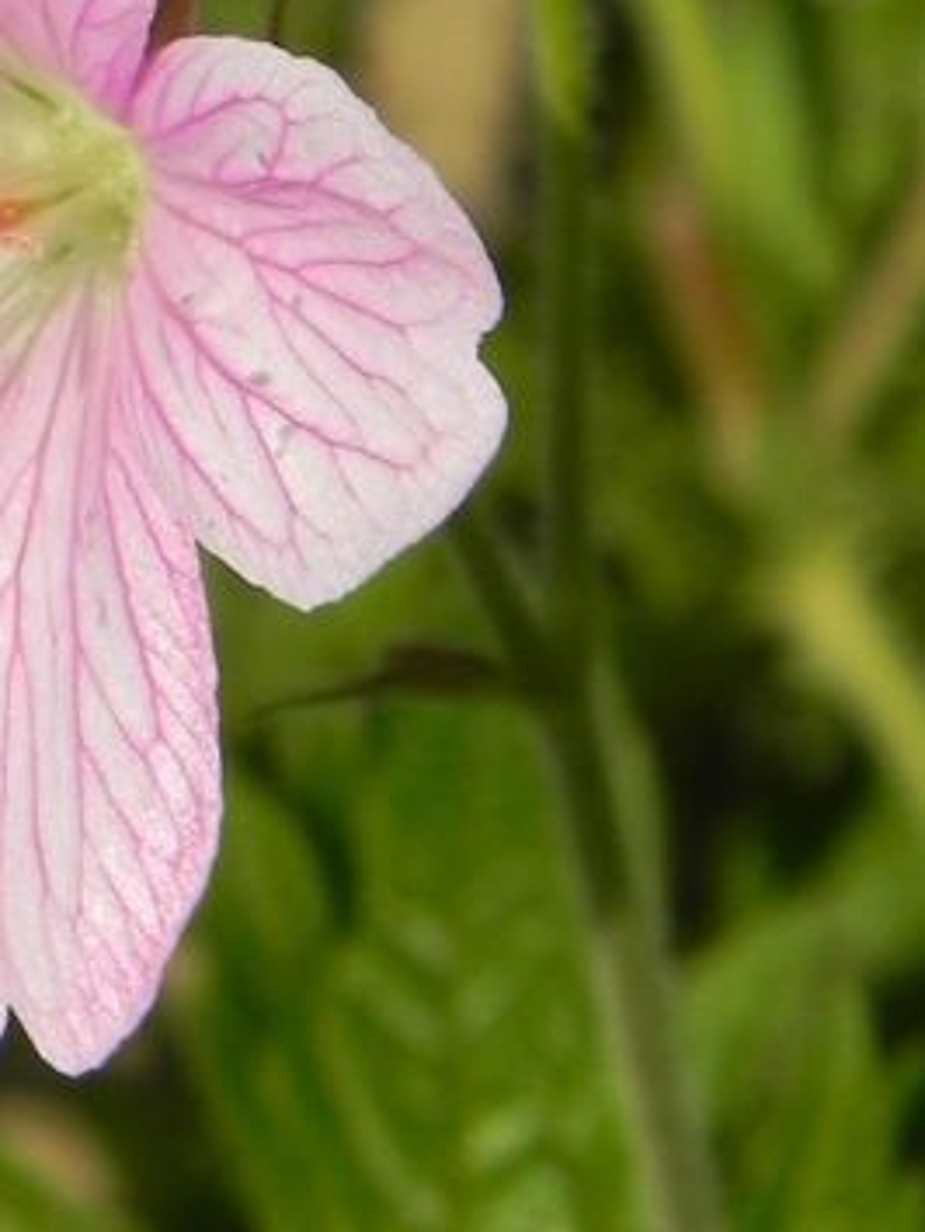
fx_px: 6833
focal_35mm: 192
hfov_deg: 7.7
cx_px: 153
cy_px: 181
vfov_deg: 10.3
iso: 160
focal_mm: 15.1
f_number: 5
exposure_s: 1/2000
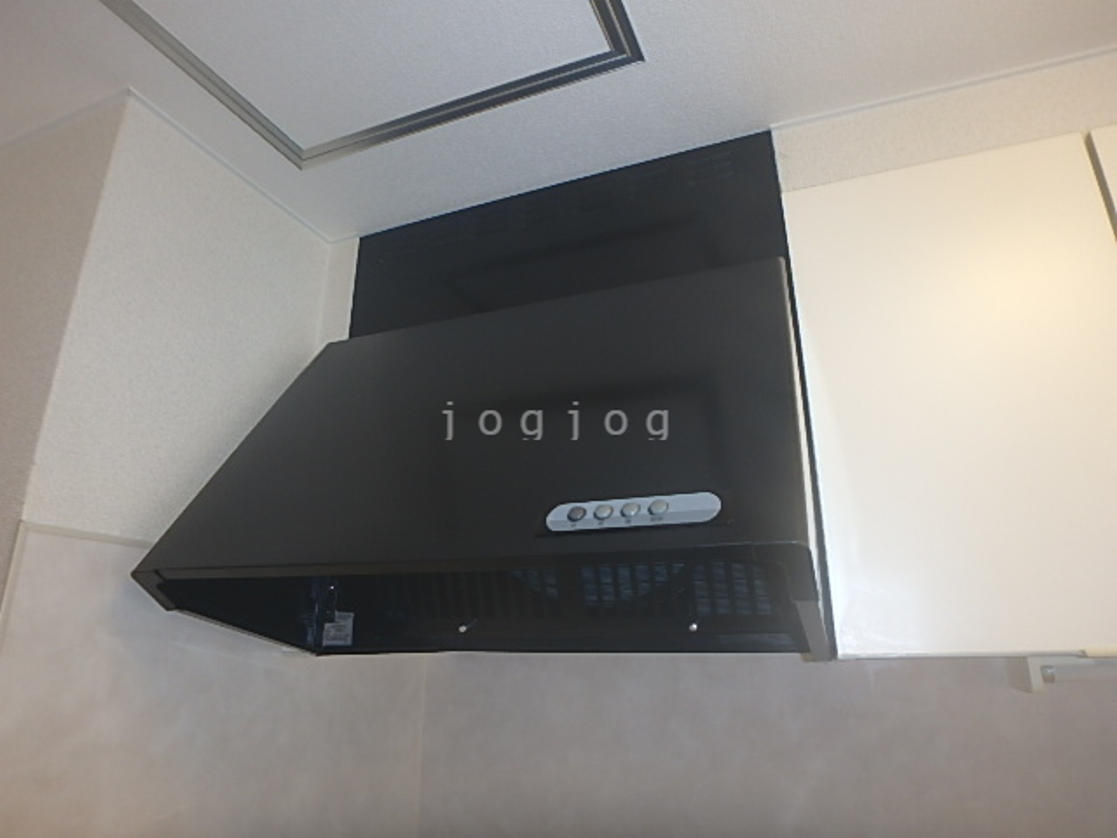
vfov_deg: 63.4
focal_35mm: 21
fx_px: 678
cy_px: 419
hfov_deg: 79.0
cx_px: 558
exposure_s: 1/30
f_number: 3.5
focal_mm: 3.7
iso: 200
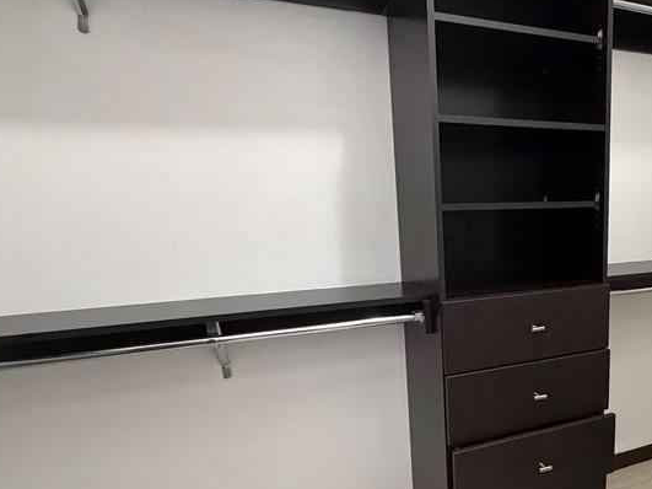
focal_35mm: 27
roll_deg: +1.6
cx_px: 494
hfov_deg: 61.5
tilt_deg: -10.7
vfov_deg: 50.9
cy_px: 300
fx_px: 508
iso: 800
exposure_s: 1/60
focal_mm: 2.22
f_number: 2.2
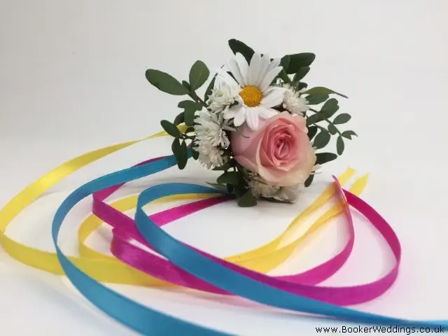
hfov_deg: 61.7
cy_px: 168
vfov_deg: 48.2
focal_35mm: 29
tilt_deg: -14.0
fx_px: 375
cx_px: 224
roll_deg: -1.1
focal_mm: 4.15
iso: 32
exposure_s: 1/414
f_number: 2.2
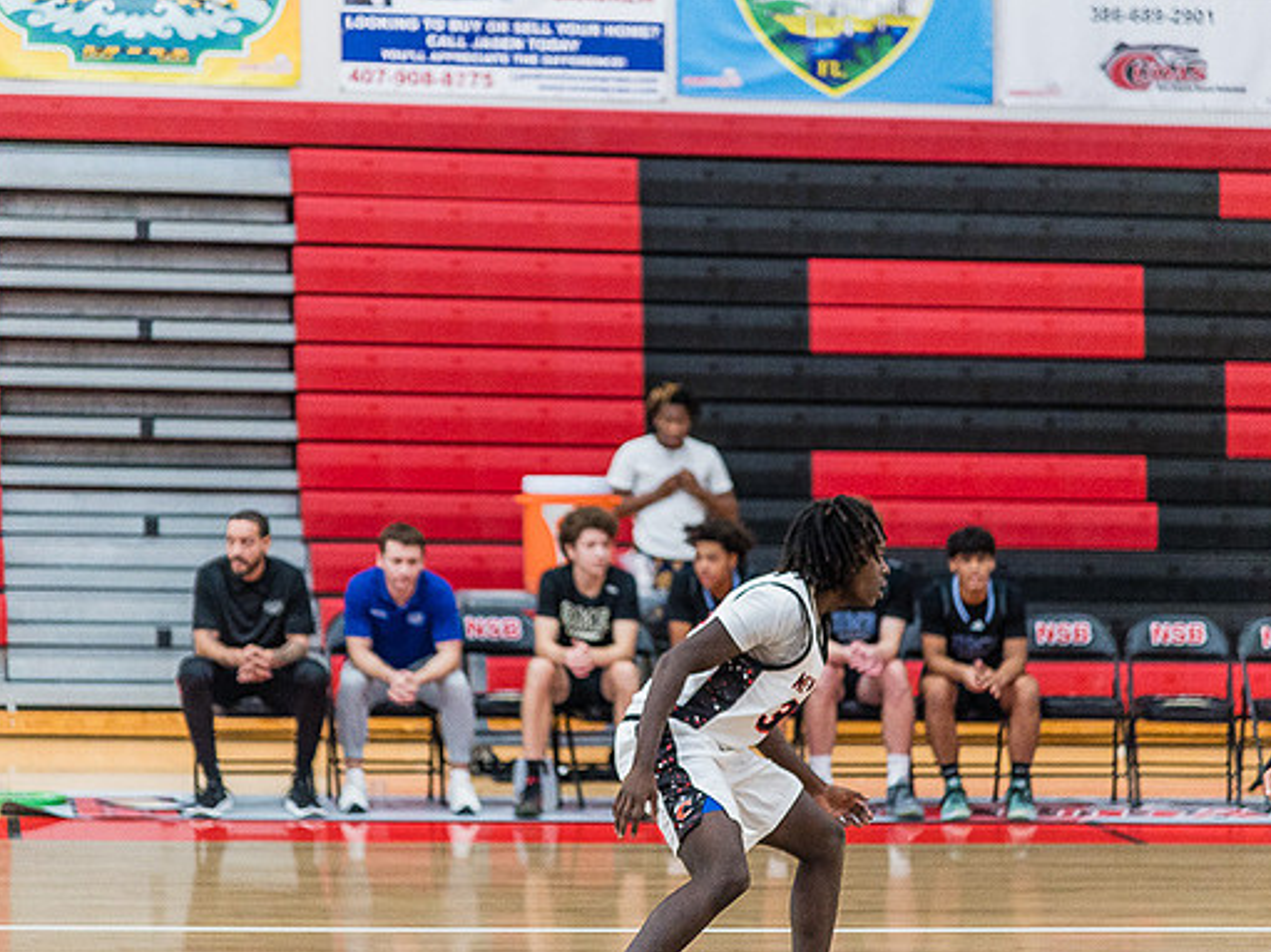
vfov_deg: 11.3
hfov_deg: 15.1
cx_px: 657
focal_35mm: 131
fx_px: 4809
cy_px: 477
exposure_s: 1/320
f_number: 4
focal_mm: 120
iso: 5000
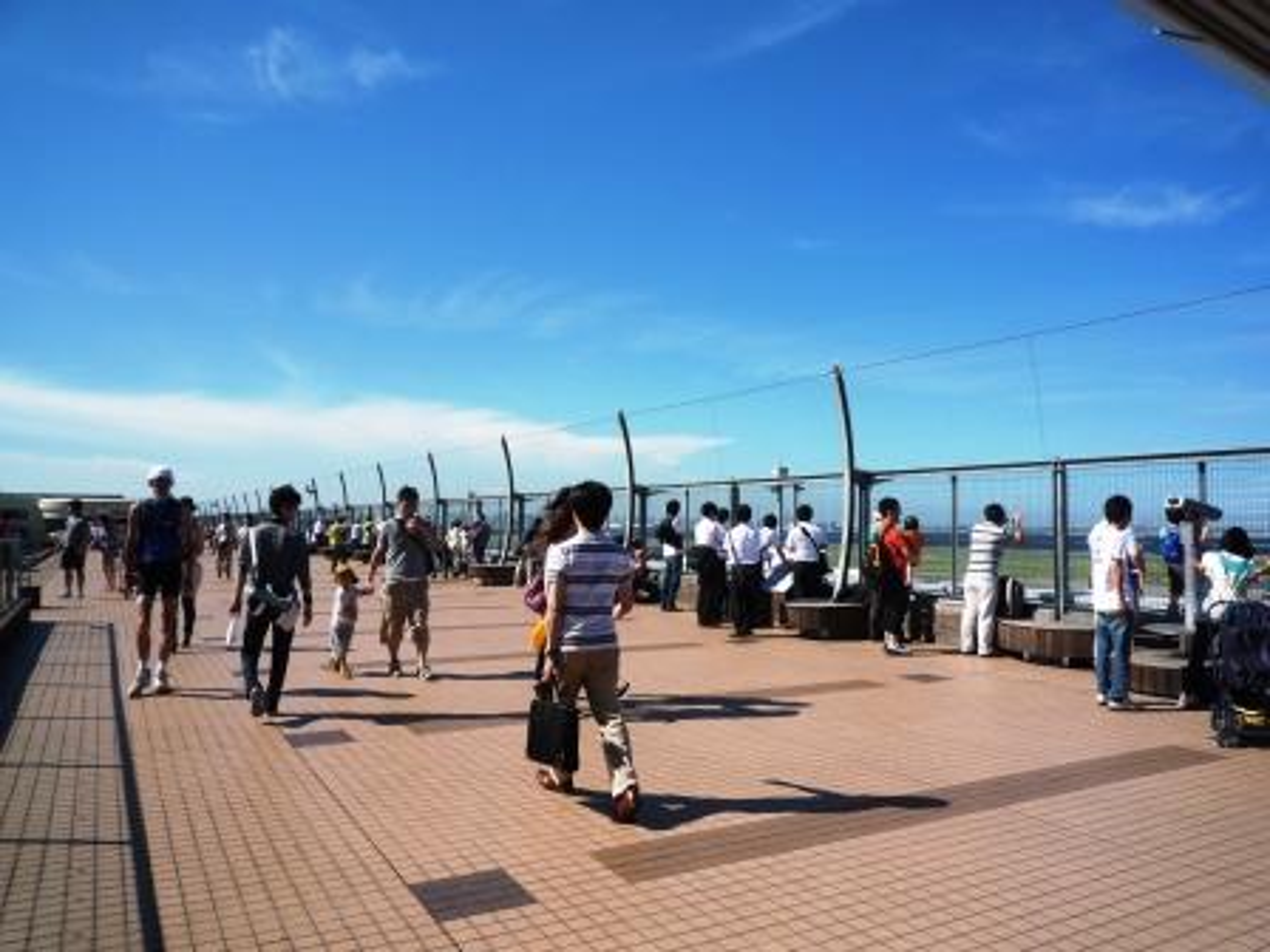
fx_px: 917
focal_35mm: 25
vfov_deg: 54.9
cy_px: 476
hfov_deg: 69.4
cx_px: 635
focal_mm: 4.4
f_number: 5
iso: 100
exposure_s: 1/800
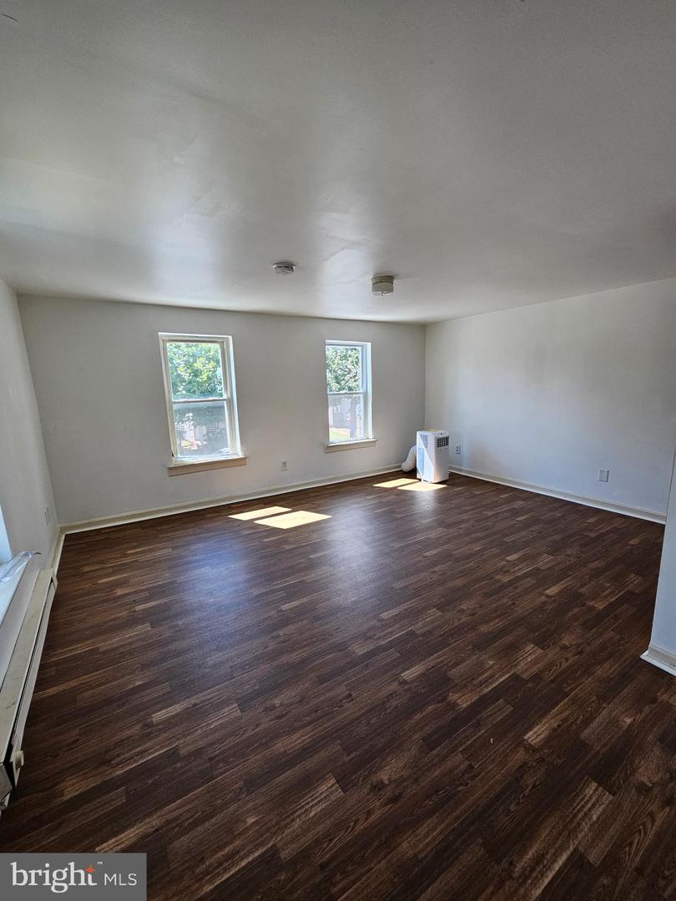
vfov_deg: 106.2
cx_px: 338
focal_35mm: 13
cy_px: 450
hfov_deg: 89.9
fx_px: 338
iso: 80
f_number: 2.2
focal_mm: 2.2
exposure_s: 1/120
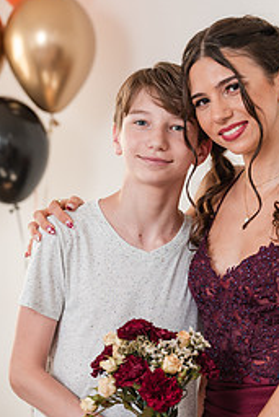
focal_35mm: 123
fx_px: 1428
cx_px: 181
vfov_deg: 16.6
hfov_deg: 11.2
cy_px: 290
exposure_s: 1/250
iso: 1000
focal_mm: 70
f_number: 3.2
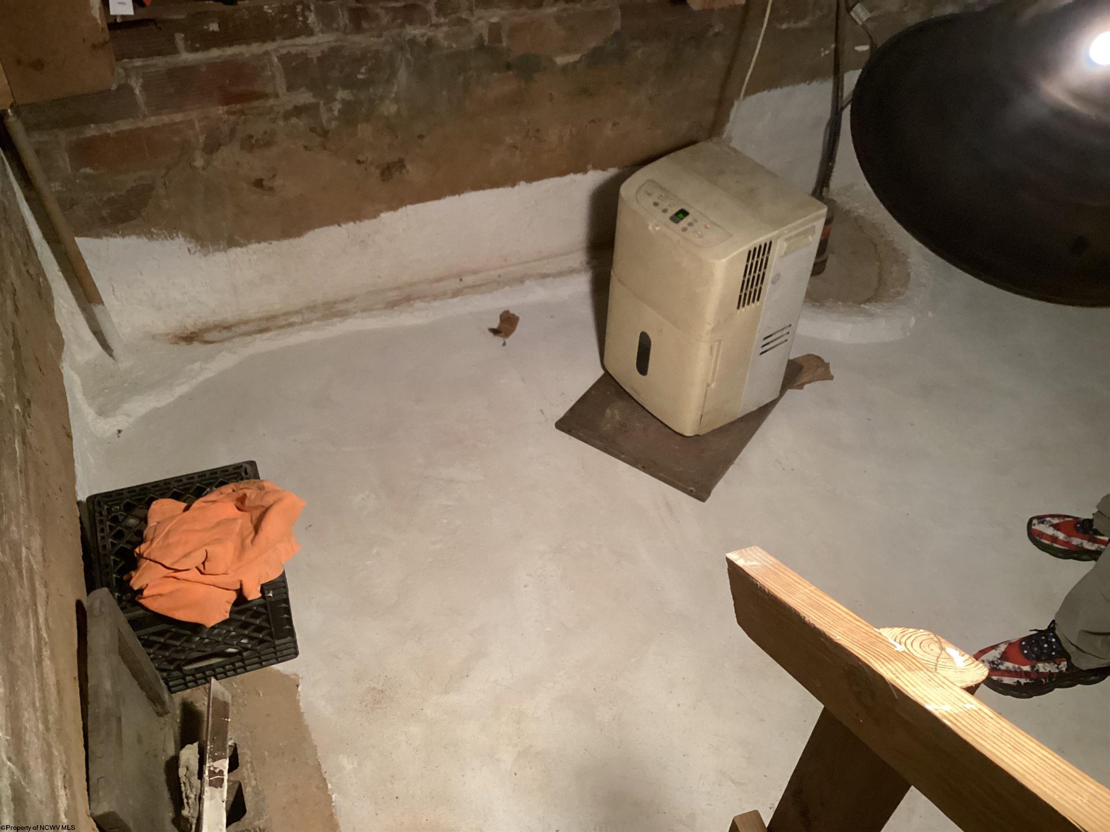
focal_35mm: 31
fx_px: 994
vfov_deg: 45.4
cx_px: 555
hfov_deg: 58.4
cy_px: 416
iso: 400
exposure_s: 1/30
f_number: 2.4
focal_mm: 3.3
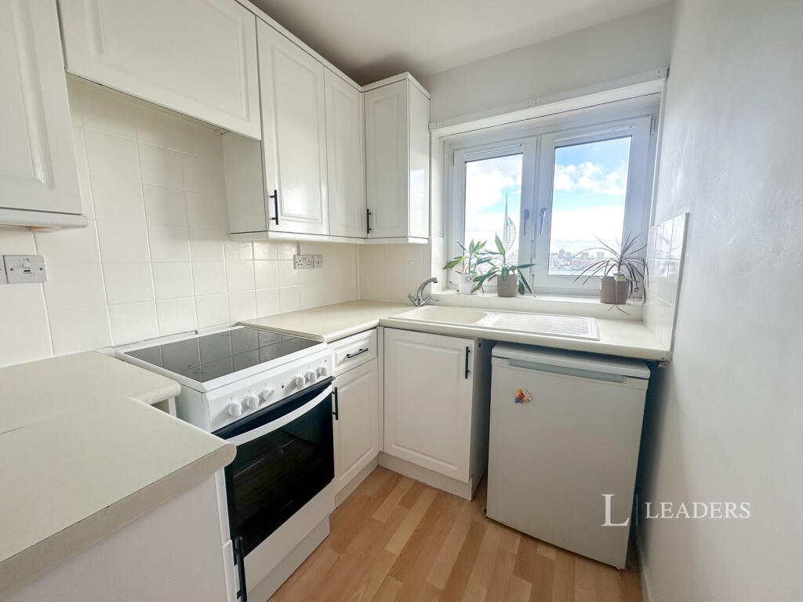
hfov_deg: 102.1
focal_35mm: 14
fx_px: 325
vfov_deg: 85.7
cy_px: 301
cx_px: 402
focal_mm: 2.22
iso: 40
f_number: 2.2
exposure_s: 1/150
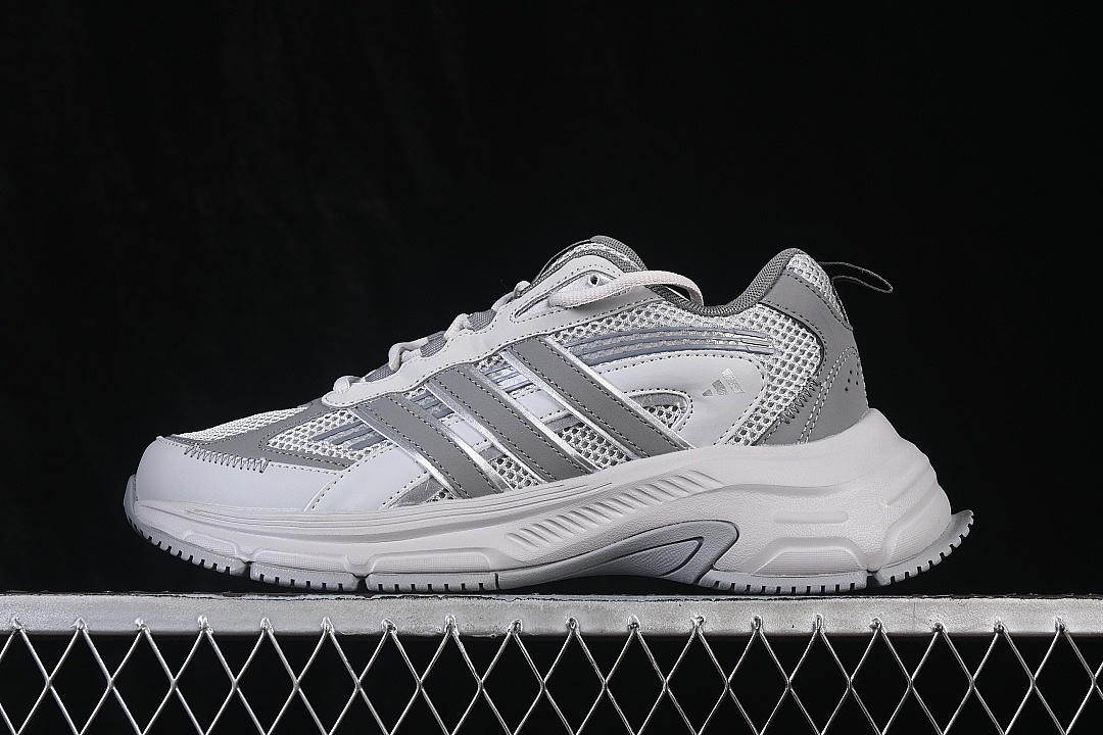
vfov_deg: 18.2
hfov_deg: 27.0
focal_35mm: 75
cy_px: 368
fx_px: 2298
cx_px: 552
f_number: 8
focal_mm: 50
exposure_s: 1/80
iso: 160
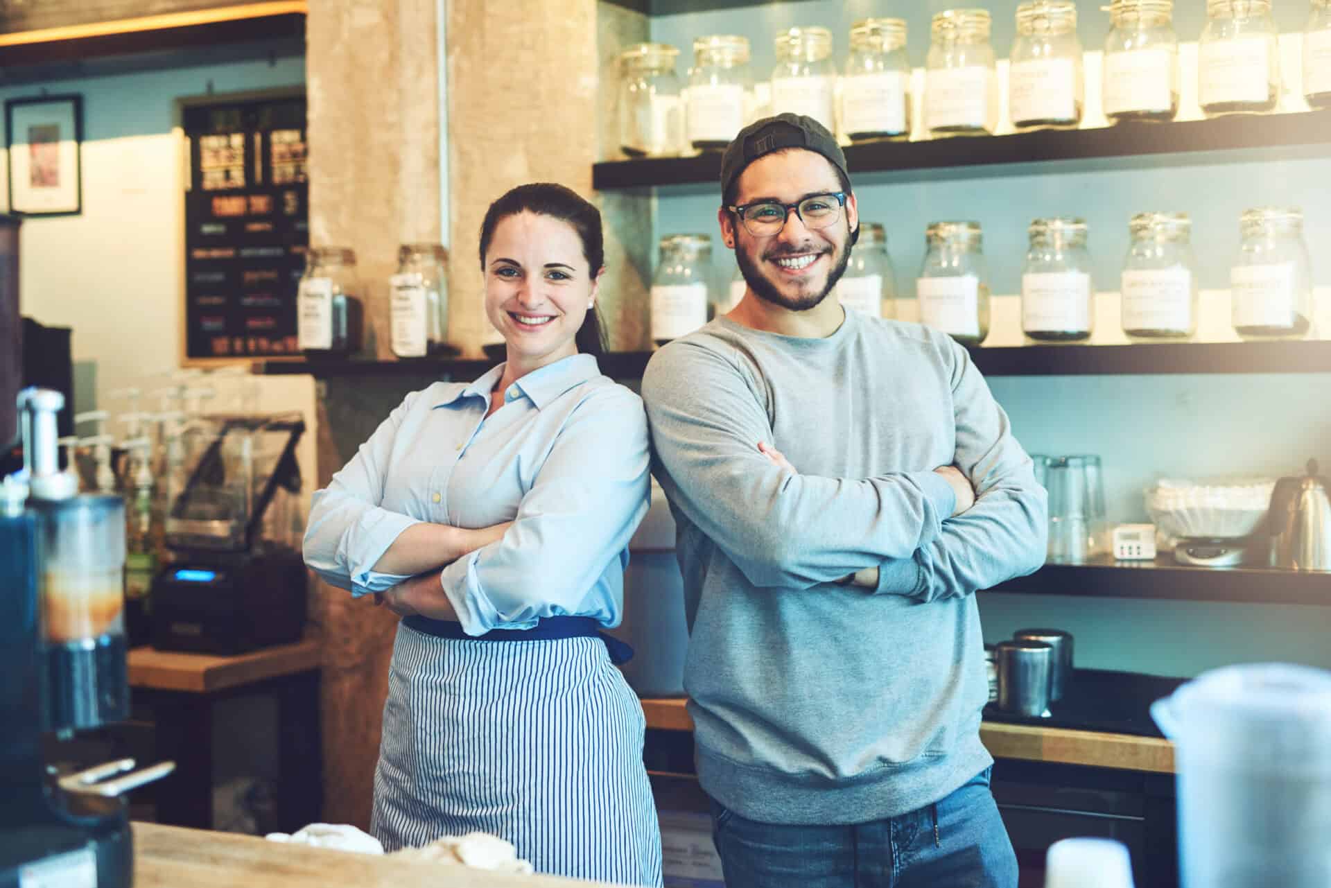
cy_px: 444
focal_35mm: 50
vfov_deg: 27.0
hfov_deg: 39.6
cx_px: 666
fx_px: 1849
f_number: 1.8
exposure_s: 1/125
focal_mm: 50
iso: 640
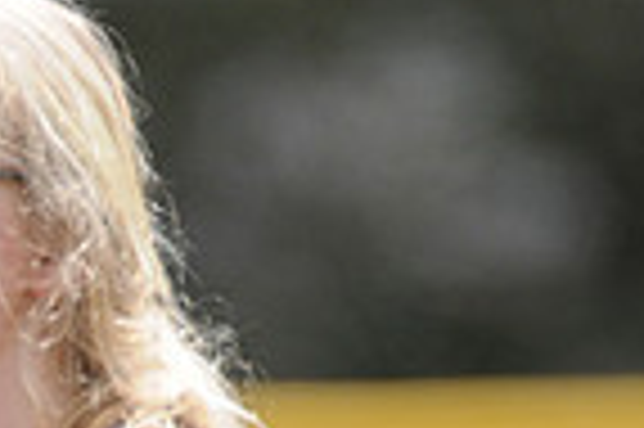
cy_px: 660
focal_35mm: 2434
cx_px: -288
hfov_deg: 0.8
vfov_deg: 0.6
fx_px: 43491
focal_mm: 400
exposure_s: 1/1600
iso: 400
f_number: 4
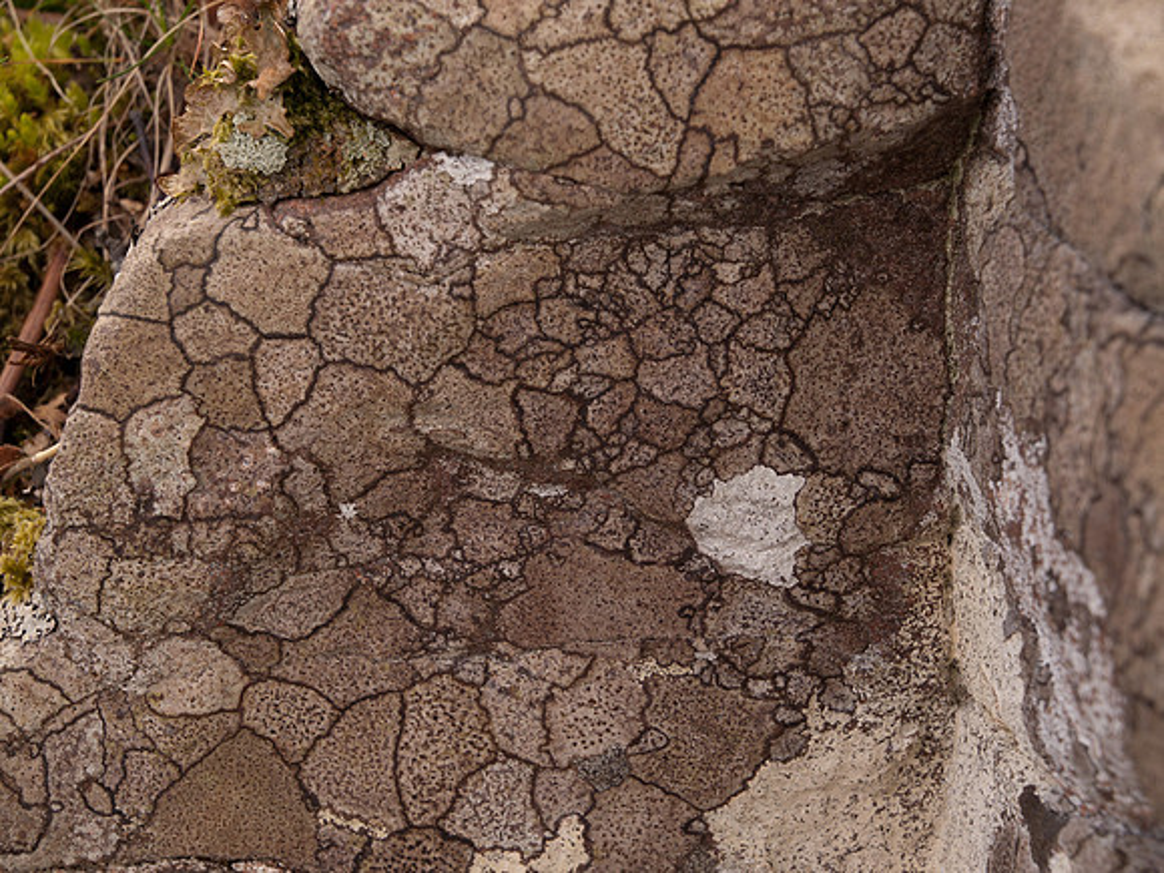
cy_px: 436
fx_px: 2018
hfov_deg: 32.2
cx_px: 582
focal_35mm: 60
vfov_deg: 24.4
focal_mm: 30
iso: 200
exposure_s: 1/80
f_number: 8
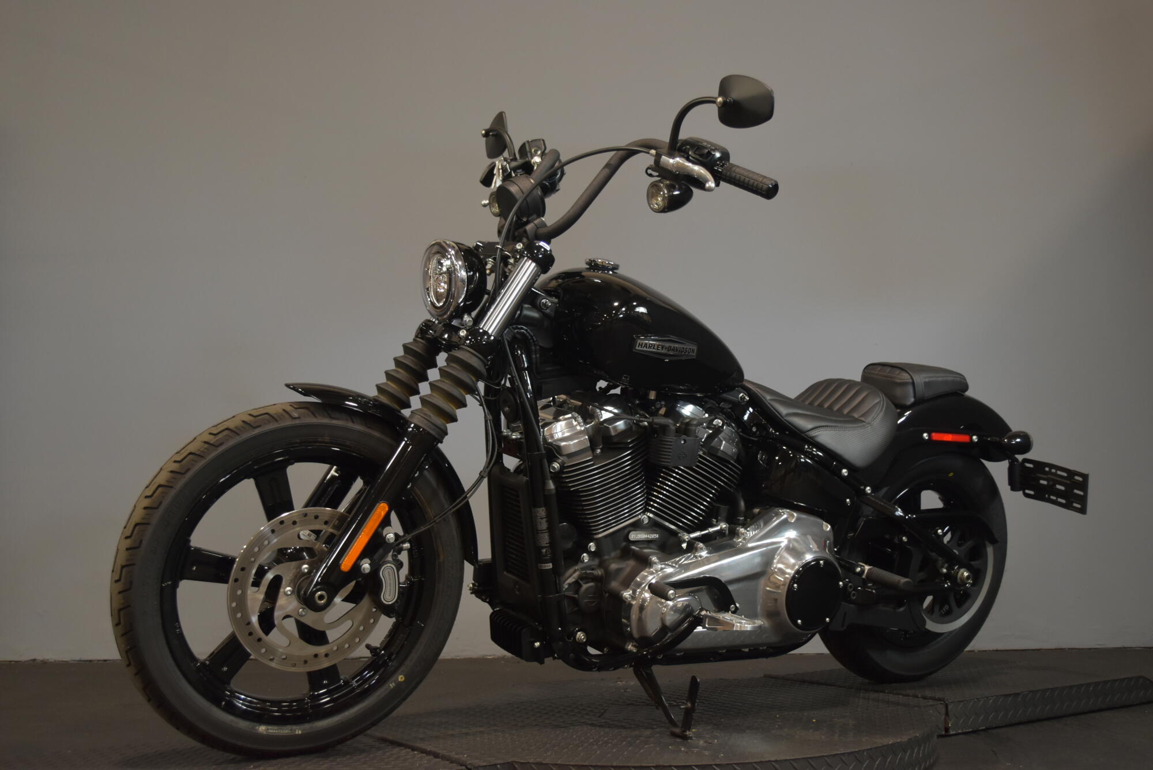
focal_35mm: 39
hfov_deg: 49.5
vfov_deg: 34.2
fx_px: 1249
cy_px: 385
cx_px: 576
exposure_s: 1/30
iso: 900
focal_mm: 26
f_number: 4.2
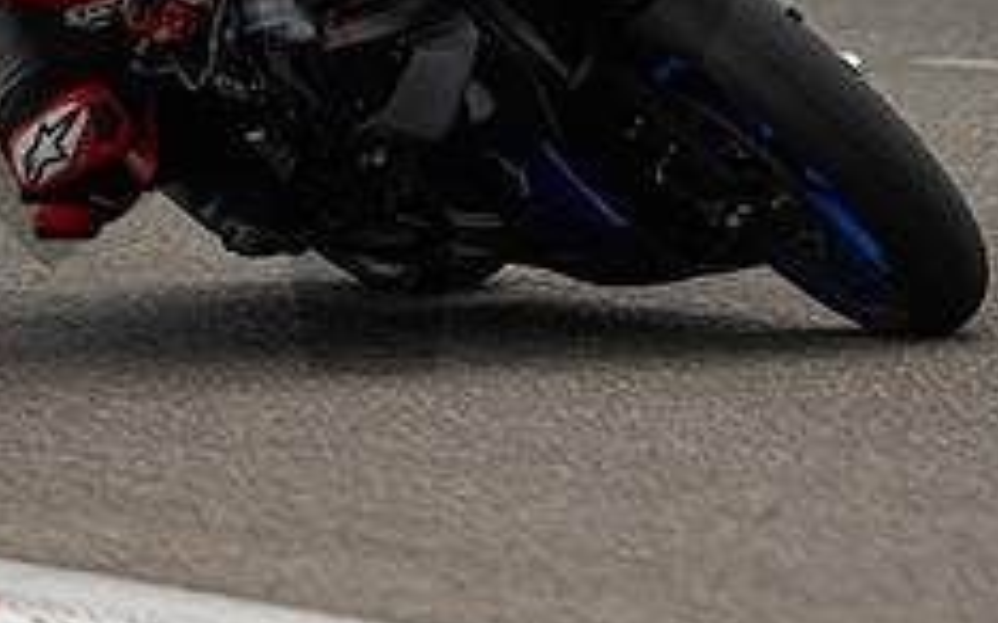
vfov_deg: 1.7
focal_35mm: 757
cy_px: -143
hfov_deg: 2.8
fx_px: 20580
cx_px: 371
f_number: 2
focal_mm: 200
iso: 400
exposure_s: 1/5000
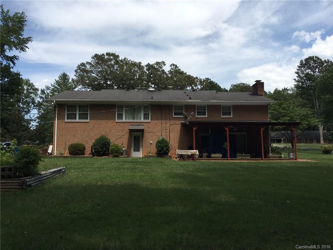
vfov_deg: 48.2
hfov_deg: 61.7
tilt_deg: +6.6
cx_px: 166
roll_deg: -0.2
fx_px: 279
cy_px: 125
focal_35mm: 29
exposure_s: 1/1876
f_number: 2.2
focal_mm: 4.15
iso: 25
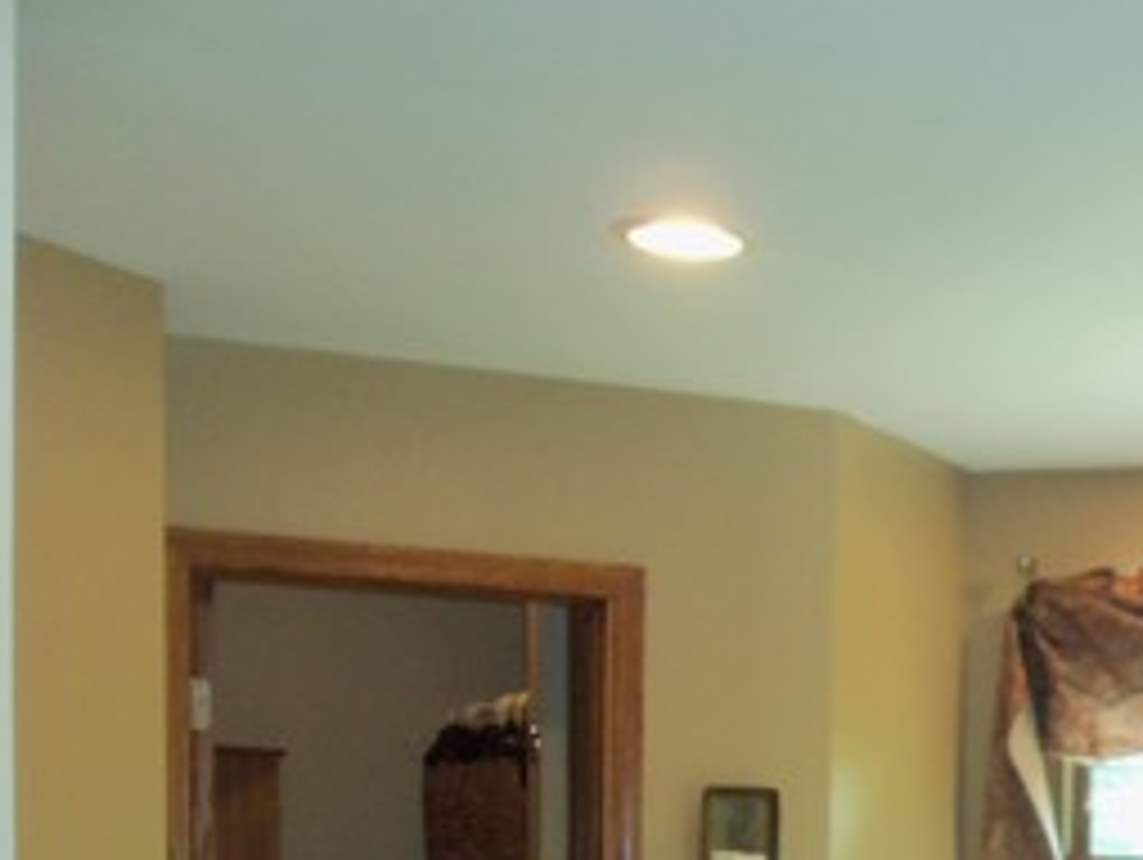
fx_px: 2413
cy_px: 1054
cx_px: 1305
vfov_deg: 19.0
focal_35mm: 73
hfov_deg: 24.6
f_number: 3.4
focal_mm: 5.2
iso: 200
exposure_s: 1/30
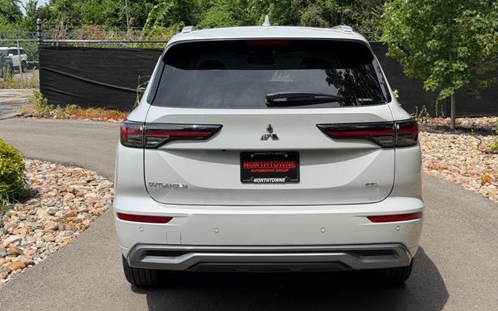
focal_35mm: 52
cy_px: 163
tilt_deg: -8.7
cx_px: 246
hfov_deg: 38.9
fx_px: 706
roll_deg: +3.5
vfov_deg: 24.9
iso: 64
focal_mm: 6.76
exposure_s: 1/4329
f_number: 1.78
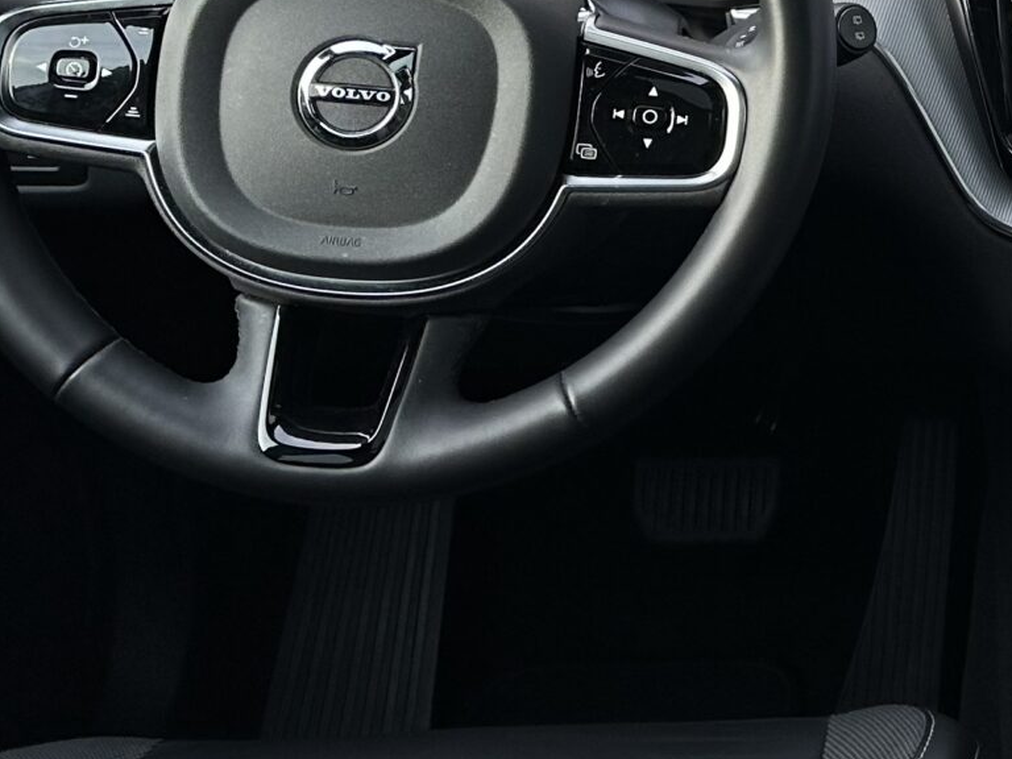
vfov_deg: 18.1
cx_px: 1410
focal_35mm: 80
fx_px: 2339
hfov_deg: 21.4
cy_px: 46
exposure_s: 1/186
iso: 64
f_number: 1.78
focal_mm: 6.86
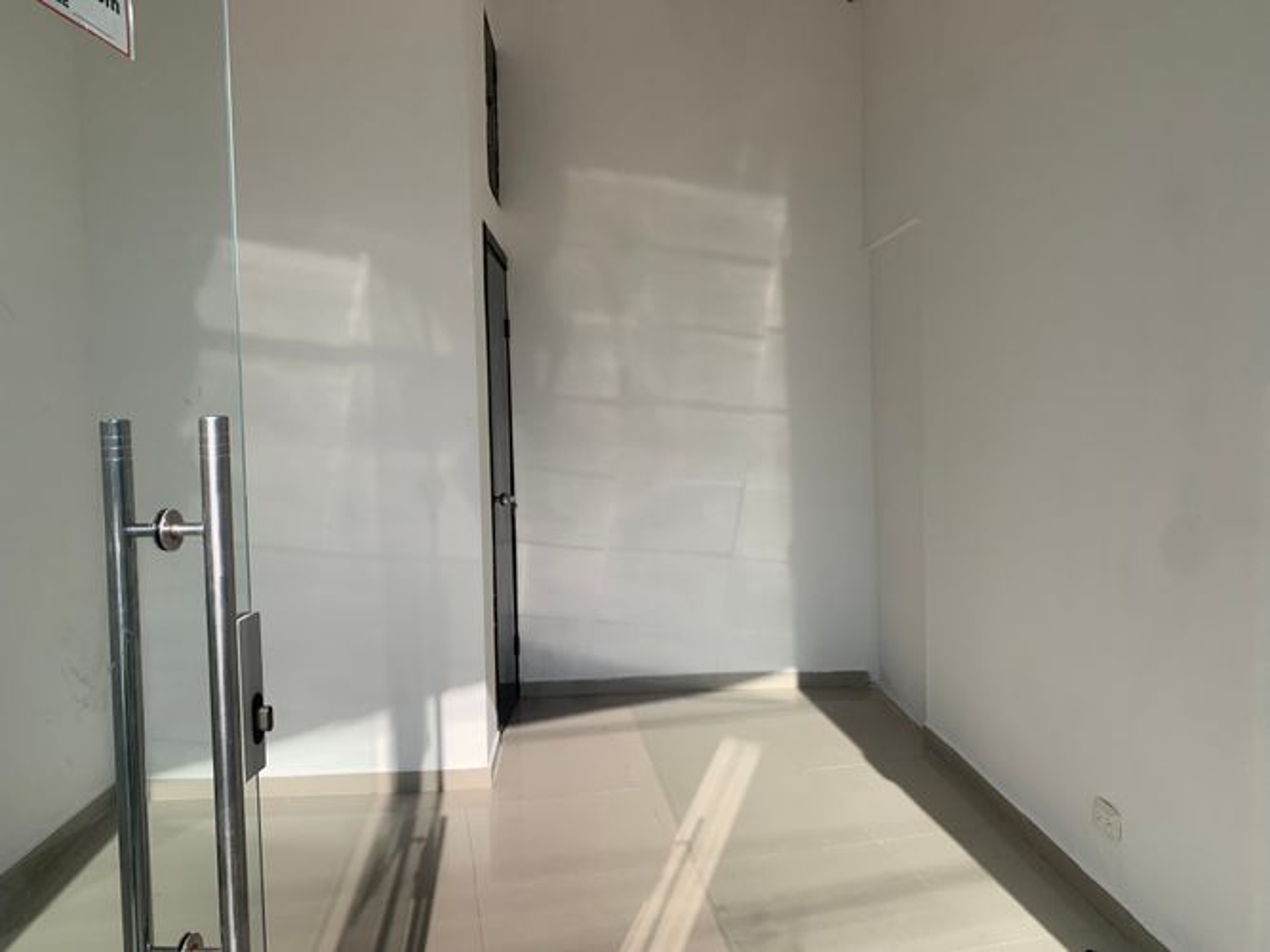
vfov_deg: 53.0
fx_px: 954
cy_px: 476
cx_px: 635
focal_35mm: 26
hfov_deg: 67.3
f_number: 1.8
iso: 25
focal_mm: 4.25
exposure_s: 1/2611
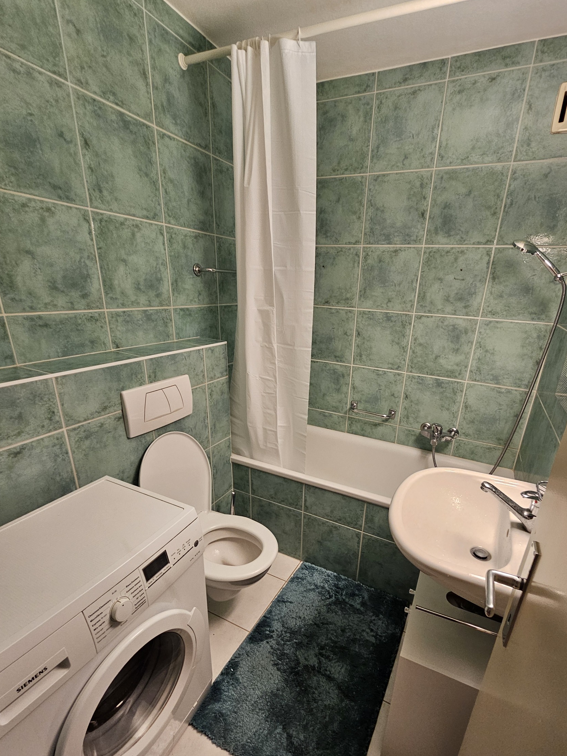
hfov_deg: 81.5
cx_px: 313
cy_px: 422
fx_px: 328
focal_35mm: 15
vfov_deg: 97.7
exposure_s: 1/50
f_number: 2.2
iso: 200
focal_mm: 2.2
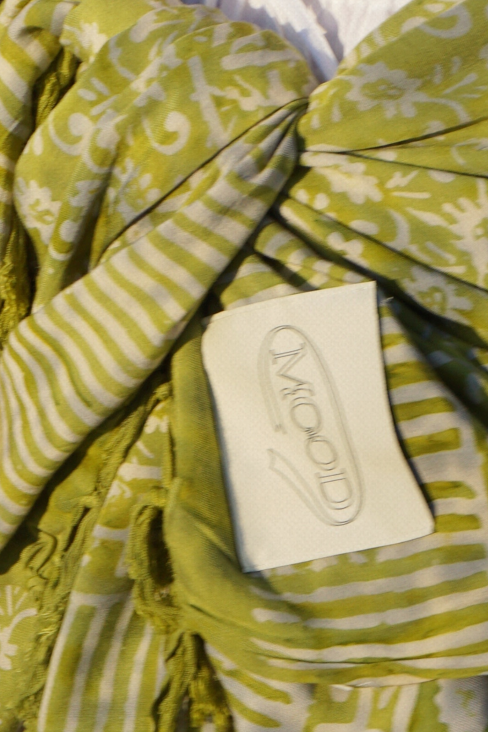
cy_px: 954
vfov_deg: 9.2
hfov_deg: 6.3
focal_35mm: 219
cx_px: 275
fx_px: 4452
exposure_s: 1/200
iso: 100
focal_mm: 42
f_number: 9
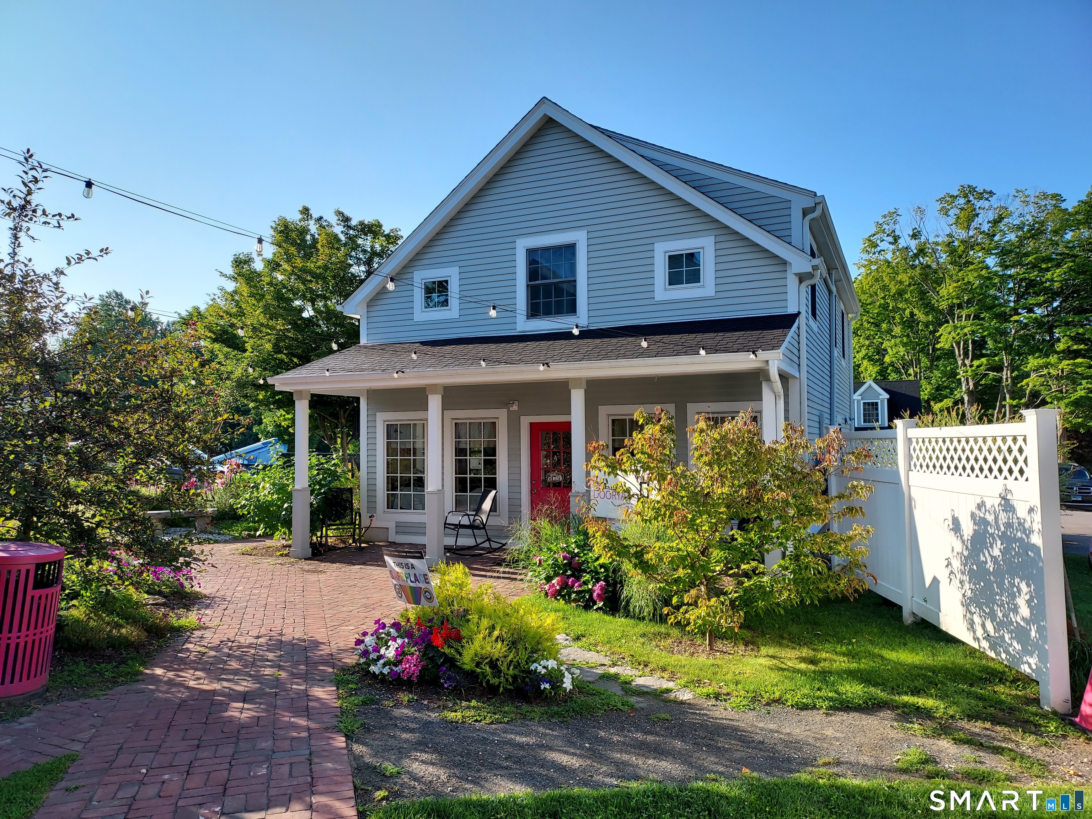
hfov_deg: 71.6
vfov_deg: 56.8
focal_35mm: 24
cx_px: 546
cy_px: 410
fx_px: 757
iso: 40
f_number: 1.8
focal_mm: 4.6
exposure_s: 1/453
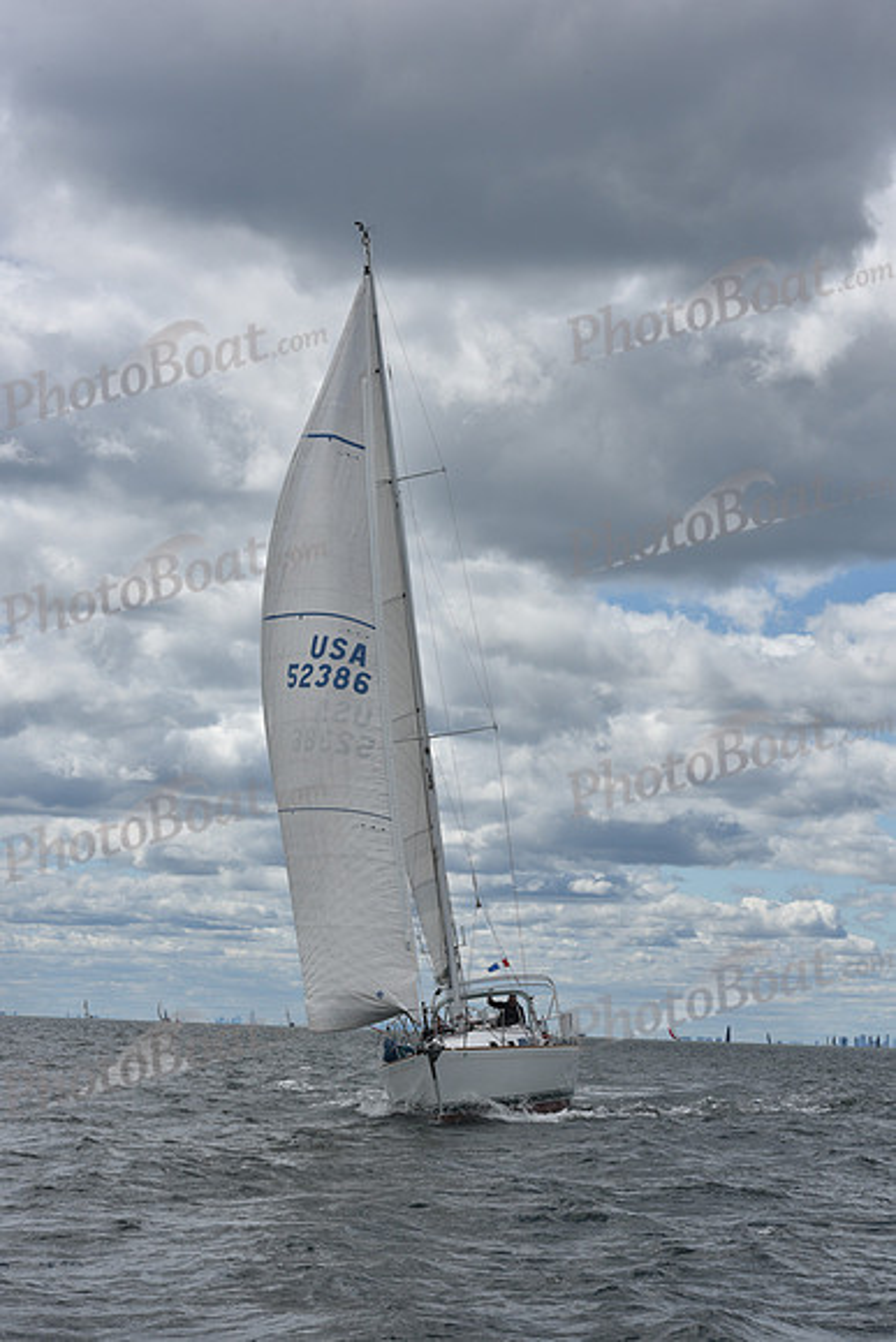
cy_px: 671
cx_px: 448
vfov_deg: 26.0
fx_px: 2910
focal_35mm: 78
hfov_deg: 17.5
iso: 250
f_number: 11
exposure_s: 1/800
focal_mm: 78
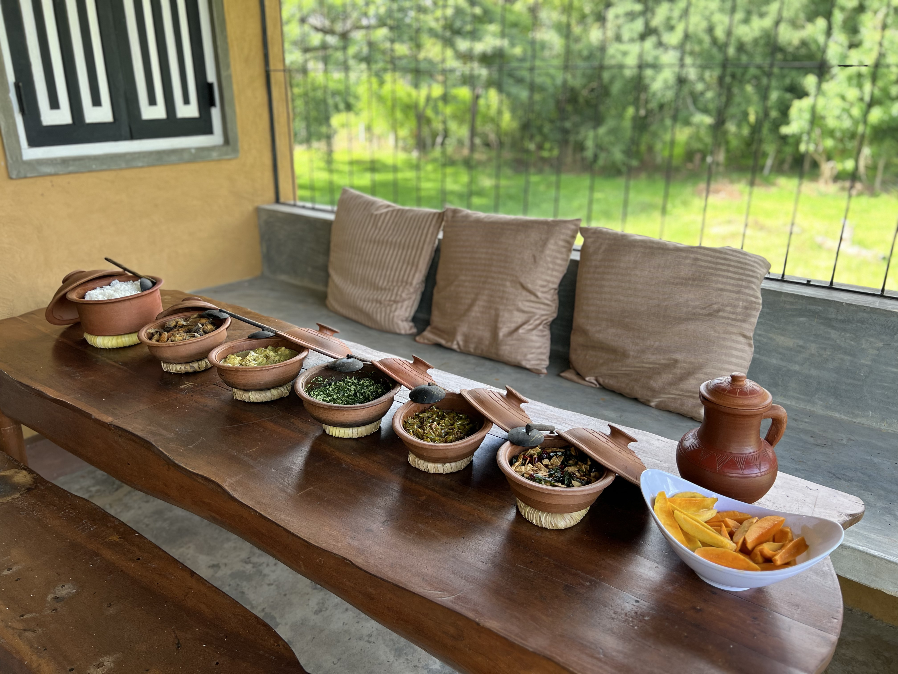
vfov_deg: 53.1
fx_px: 674
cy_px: 337
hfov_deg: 67.3
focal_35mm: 26
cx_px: 449
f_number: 1.5
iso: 64
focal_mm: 5.7
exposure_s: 1/143
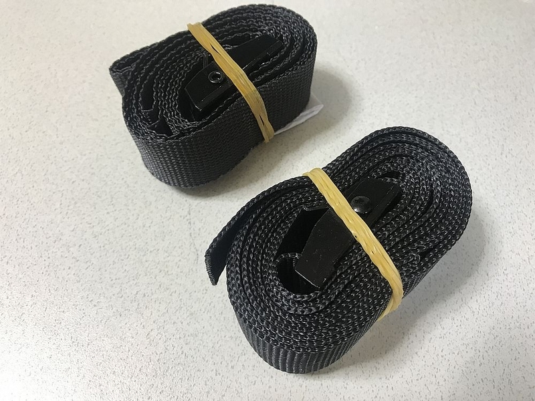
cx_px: 268
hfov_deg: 63.4
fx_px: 433
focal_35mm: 28
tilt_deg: -60.6
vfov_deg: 49.7
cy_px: 200
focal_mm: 3.99
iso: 40
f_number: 1.8
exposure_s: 1/20
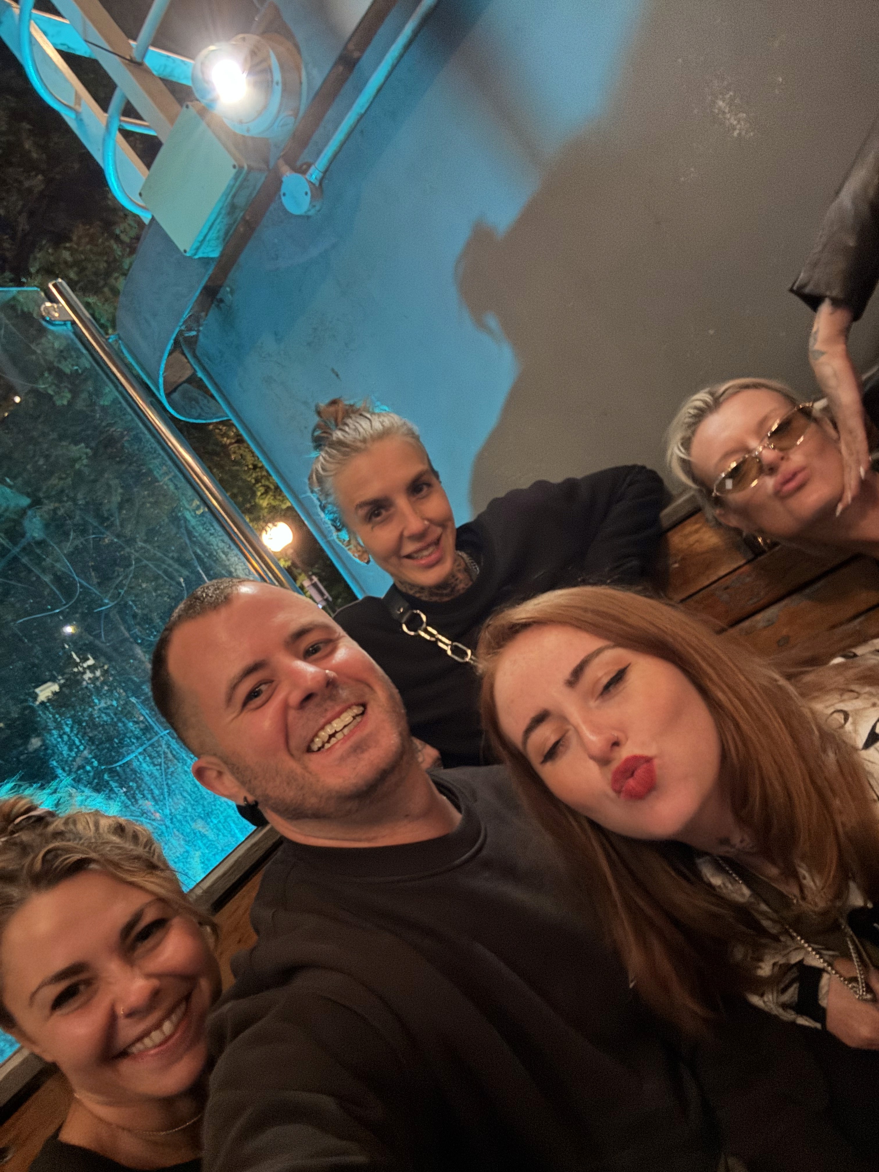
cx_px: 440
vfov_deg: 73.9
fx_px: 779
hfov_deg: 58.9
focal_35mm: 23
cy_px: 586
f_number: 1.9
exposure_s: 1/8
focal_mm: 2.69
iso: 640
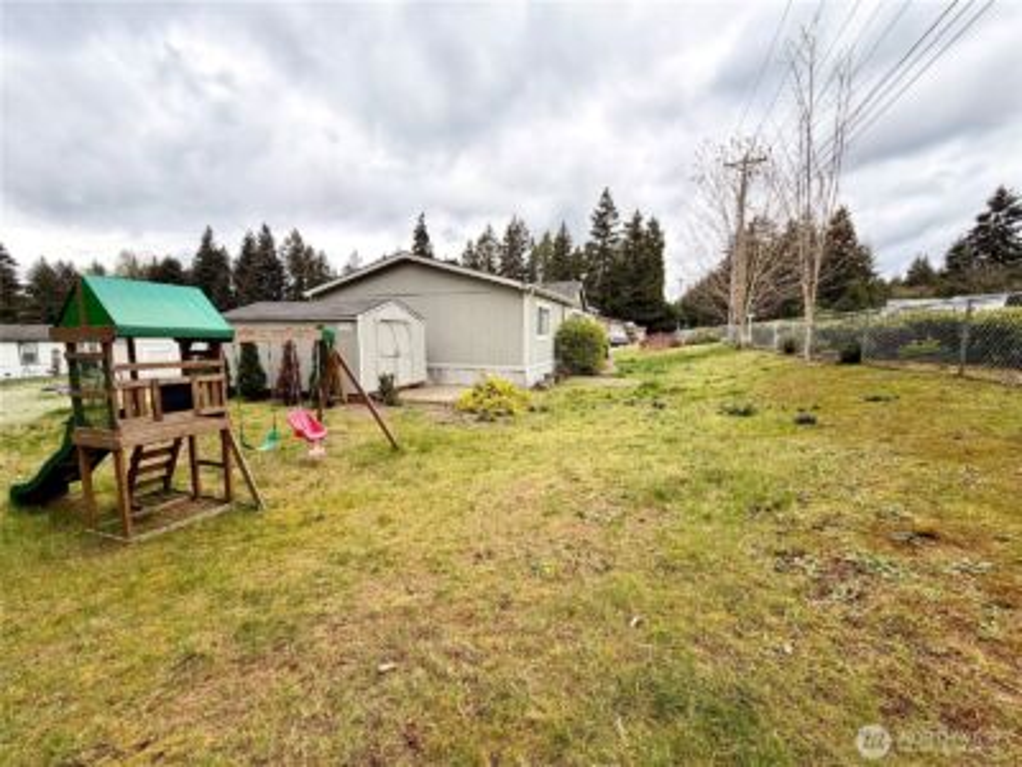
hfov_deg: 102.1
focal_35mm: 14
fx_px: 413
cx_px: 511
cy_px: 384
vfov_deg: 85.7
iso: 40
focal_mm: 2.22
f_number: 2.2
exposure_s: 1/585
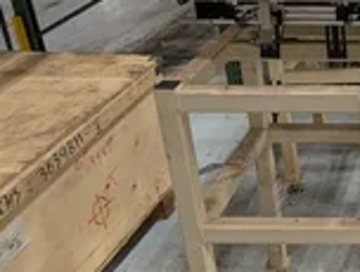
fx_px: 657
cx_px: 462
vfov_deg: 23.4
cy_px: 134
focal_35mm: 63
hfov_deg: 26.3
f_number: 1.68
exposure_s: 1/519
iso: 1272
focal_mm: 6.9
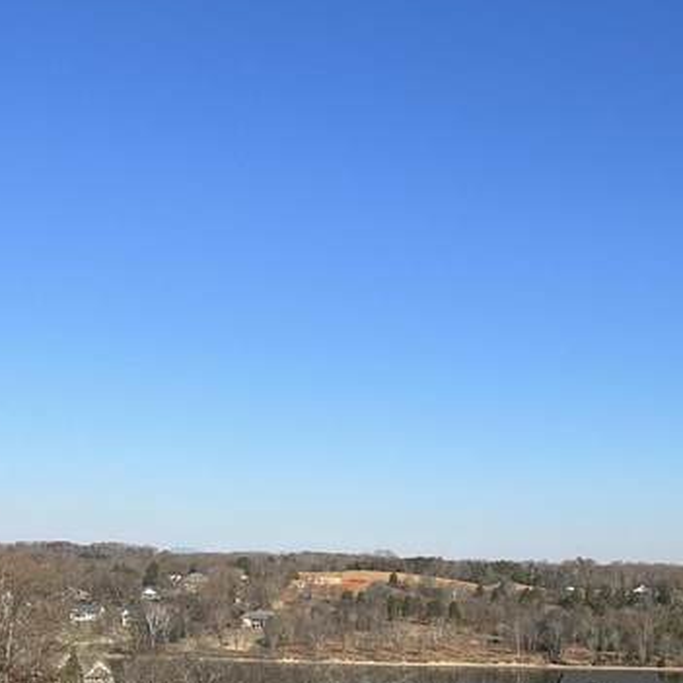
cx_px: 483
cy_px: 728
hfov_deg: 29.2
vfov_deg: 27.4
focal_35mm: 58
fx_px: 1295
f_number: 1.78
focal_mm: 6.86
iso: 80
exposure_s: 1/5263
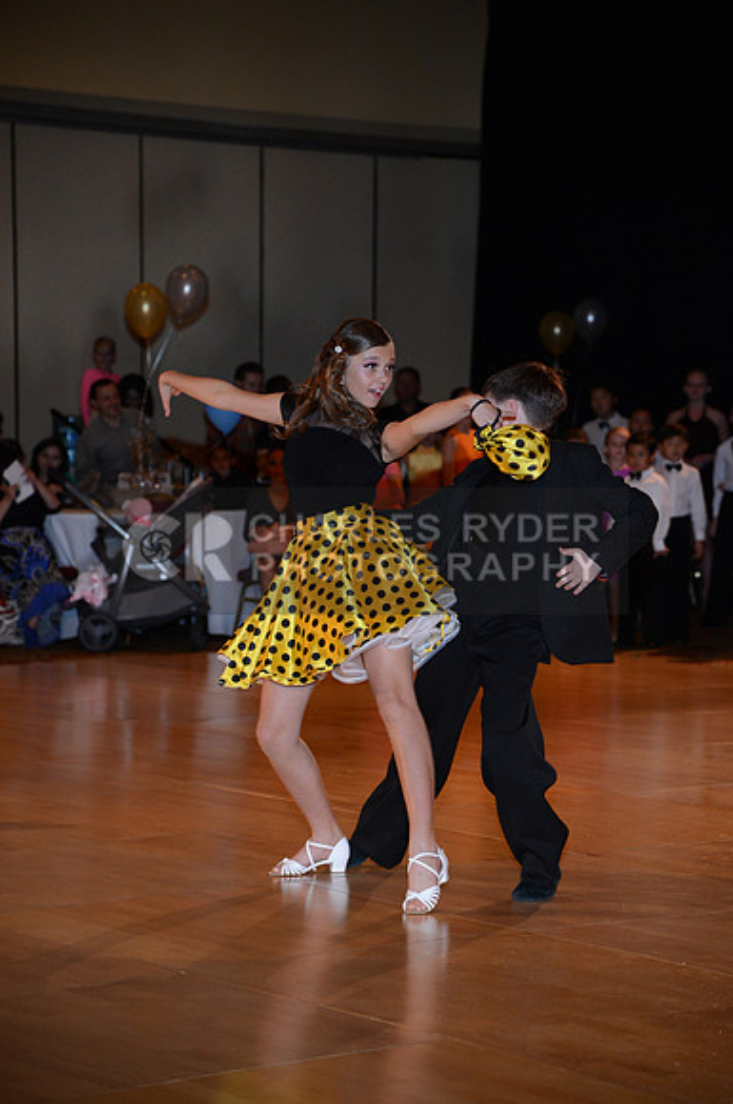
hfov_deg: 13.9
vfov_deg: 20.8
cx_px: 366
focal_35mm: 98
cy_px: 552
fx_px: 3002
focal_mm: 98
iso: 2000
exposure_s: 1/200
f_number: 4.5
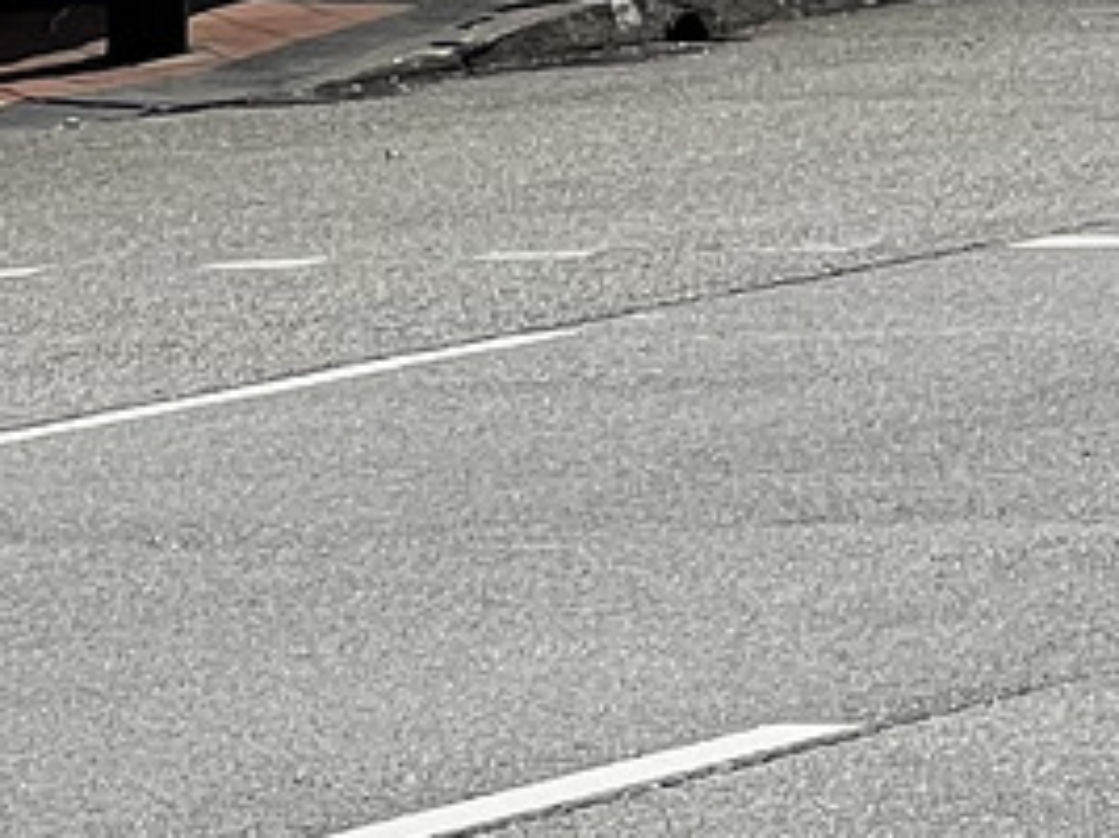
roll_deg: +0.2
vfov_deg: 3.2
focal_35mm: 462
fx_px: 14928
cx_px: 2833
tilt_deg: +1.8
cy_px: -1446
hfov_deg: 4.2
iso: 32
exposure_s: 1/1119
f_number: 2.8
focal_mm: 9
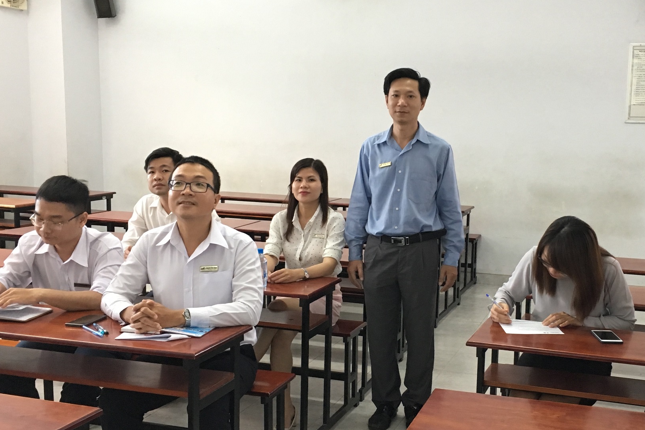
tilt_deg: -8.6
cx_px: 409
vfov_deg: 29.8
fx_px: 806
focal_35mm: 45
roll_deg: -1.4
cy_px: 239
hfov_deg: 43.2
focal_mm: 4.15
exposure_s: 1/33
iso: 160
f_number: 2.2
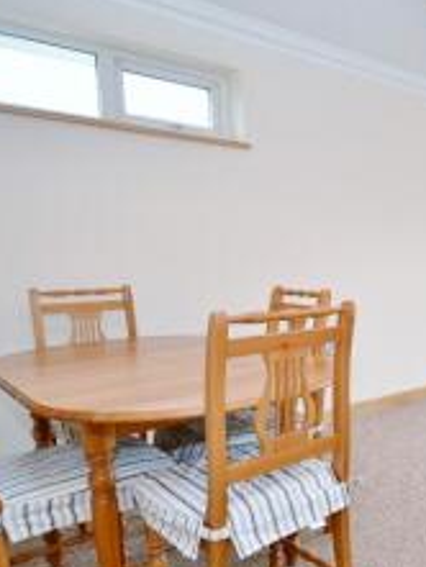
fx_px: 508
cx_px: 500
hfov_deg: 36.2
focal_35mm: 31
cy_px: 312
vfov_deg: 58.2
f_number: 4.5
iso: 400
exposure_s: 1/80
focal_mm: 10
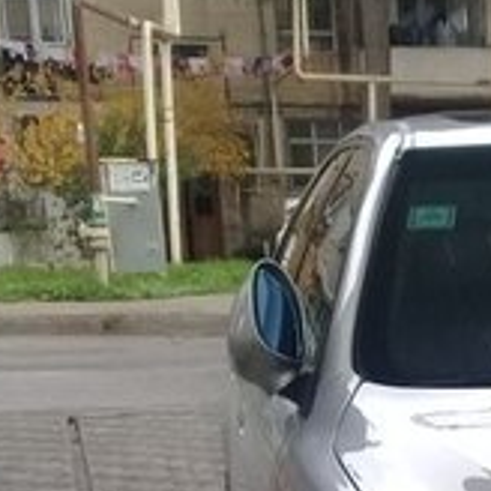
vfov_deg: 15.0
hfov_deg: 14.9
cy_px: 678
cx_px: 704
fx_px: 1765
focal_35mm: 110
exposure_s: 1/33
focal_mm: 3.3
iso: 64
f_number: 2.2
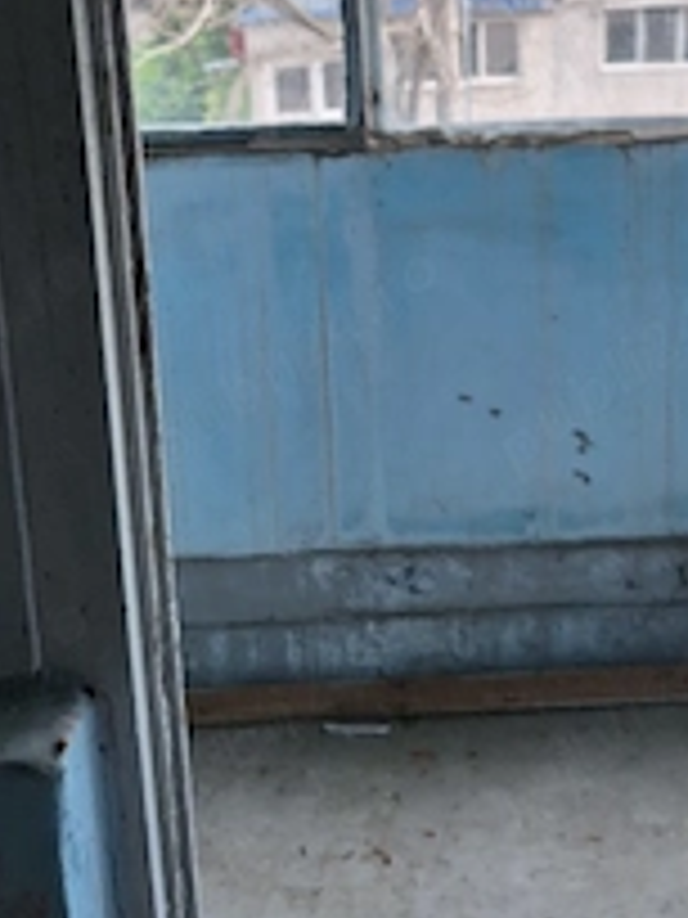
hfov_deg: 32.2
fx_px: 1193
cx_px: 382
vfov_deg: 38.6
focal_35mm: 45
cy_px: 63
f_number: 1.8
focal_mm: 5.54
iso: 40
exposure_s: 1/333
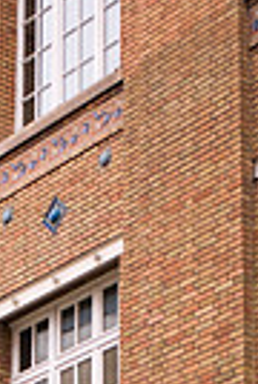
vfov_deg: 10.4
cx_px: -59
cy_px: 559
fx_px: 2043
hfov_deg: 7.2
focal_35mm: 191
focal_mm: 38
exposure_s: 1/45
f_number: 4
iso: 140
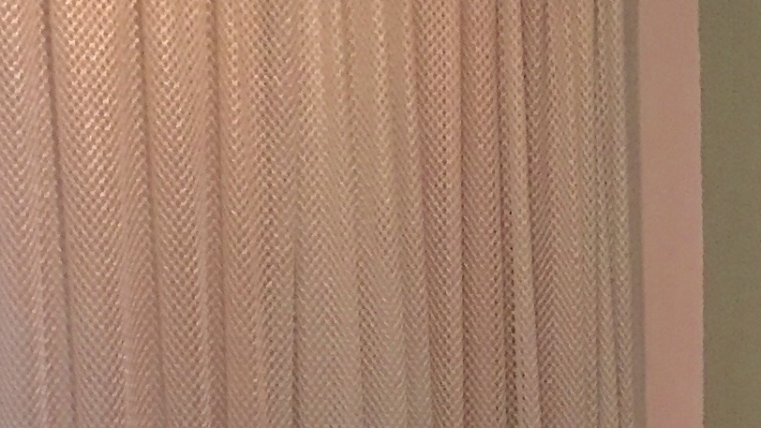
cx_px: 1160
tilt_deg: -9.6
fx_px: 2563
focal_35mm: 127
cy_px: 911
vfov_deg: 8.9
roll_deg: -2.5
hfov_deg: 15.5
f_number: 2.2
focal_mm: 4.15
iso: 320
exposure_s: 1/17
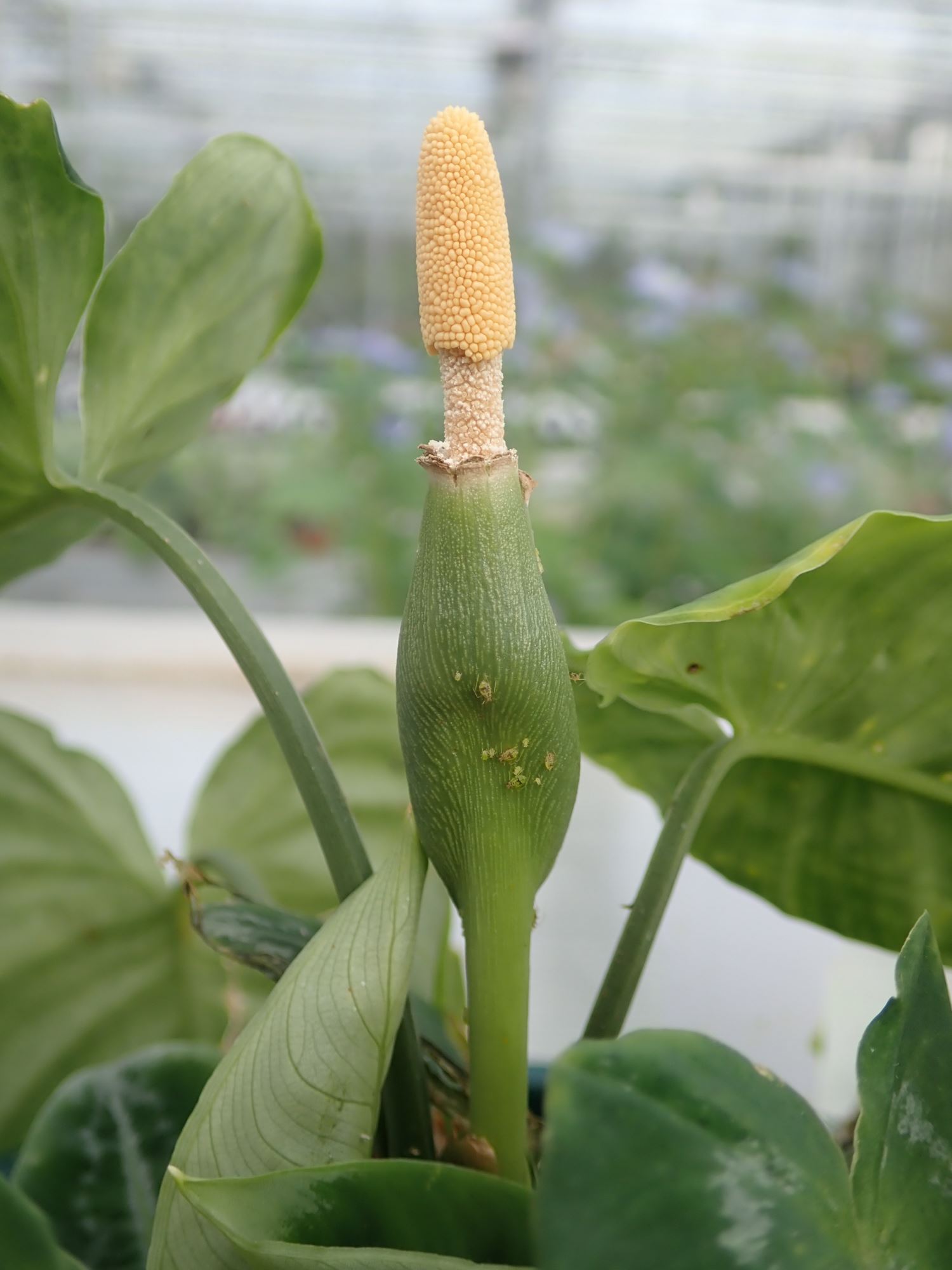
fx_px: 1283
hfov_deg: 40.7
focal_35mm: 35
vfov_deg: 52.6
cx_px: 476
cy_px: 635
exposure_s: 1/200
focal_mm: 6.42
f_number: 2.6
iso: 100
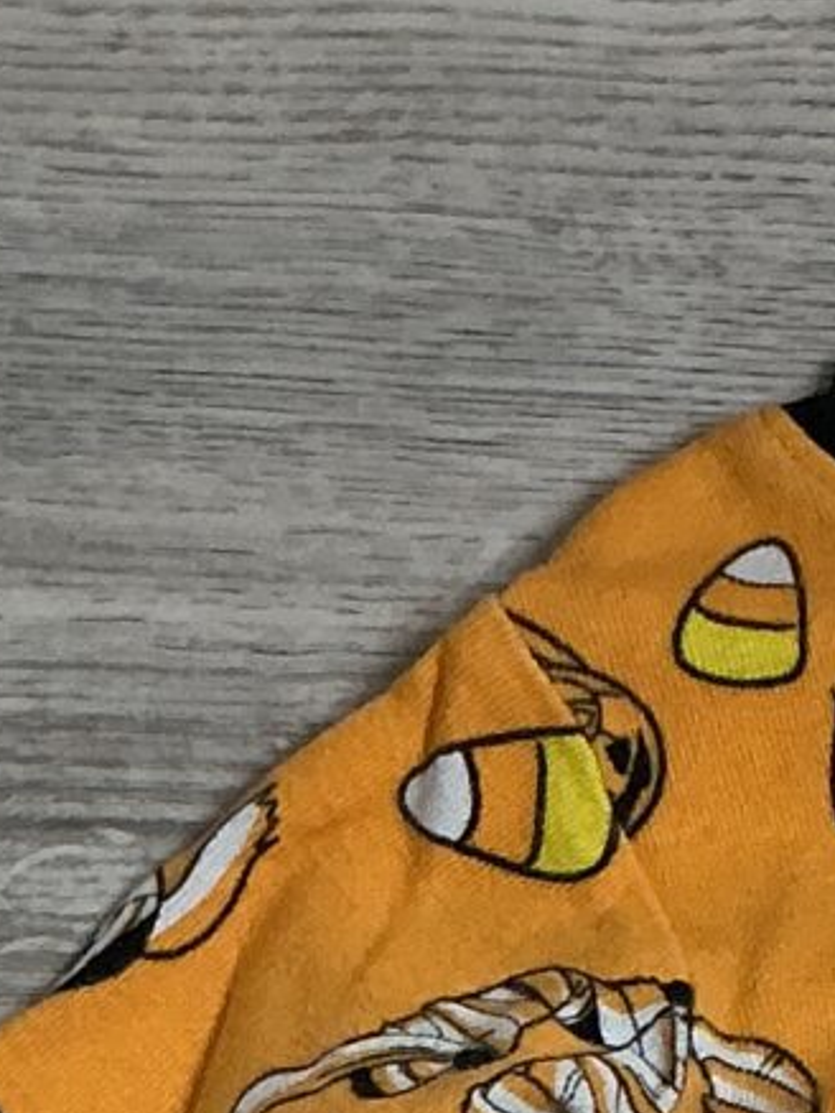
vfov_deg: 10.6
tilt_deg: -83.9
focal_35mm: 170
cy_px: 2313
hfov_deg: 8.6
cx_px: 1102
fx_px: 5465
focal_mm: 3
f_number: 1.8
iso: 50
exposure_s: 1/50
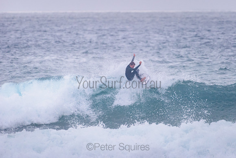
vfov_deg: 2.2
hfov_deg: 3.4
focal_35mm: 613
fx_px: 4019
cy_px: 61
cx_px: 145
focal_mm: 500
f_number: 5.6
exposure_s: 1/2000
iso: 1800
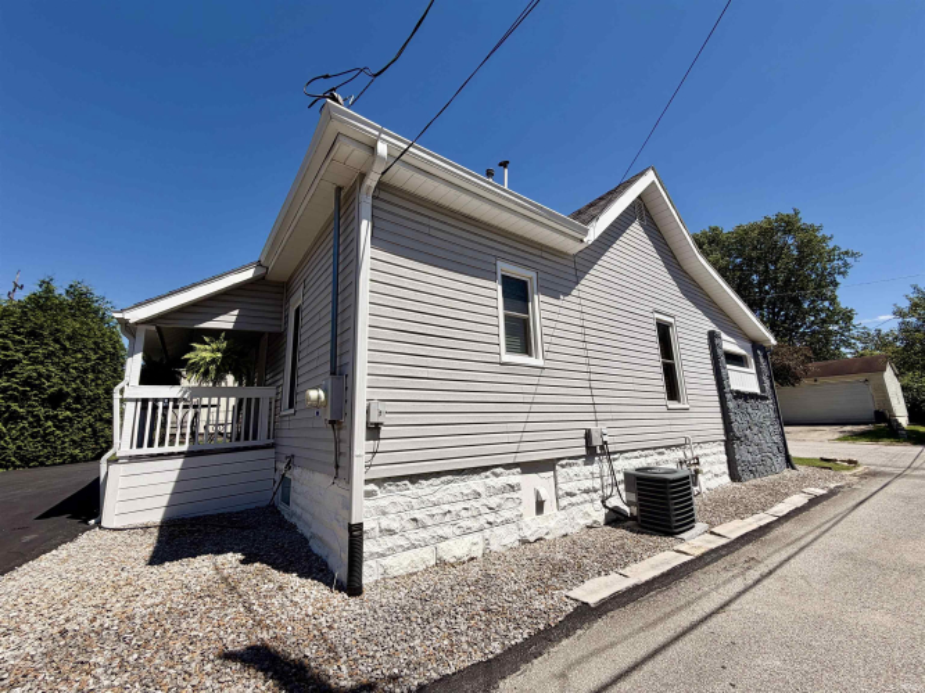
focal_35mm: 14
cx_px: 462
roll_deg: +2.8
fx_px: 374
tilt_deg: +13.3
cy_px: 346
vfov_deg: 85.7
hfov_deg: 102.1
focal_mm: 2.22
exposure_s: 1/1259
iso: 20
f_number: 2.2
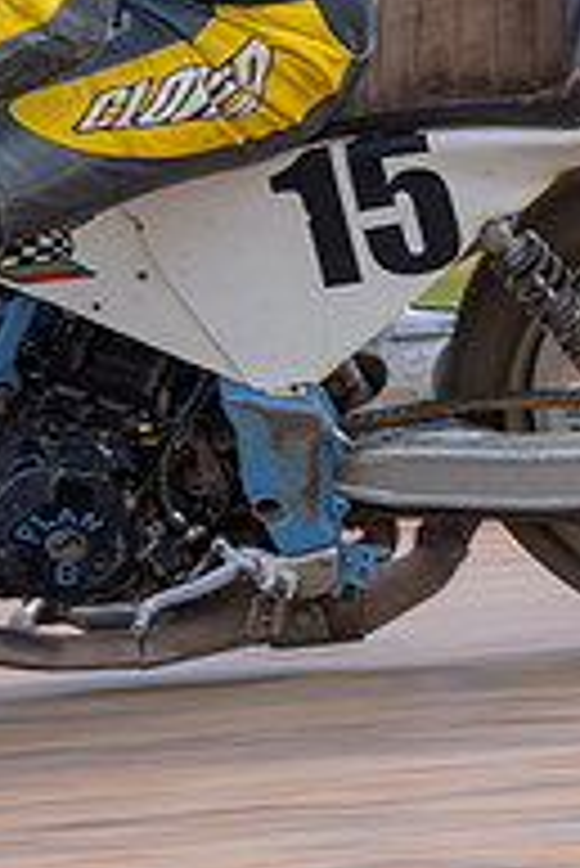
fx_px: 10493
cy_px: 72
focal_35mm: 435
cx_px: 27
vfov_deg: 4.7
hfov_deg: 3.2
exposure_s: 1/160
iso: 110
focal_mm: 97
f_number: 6.3
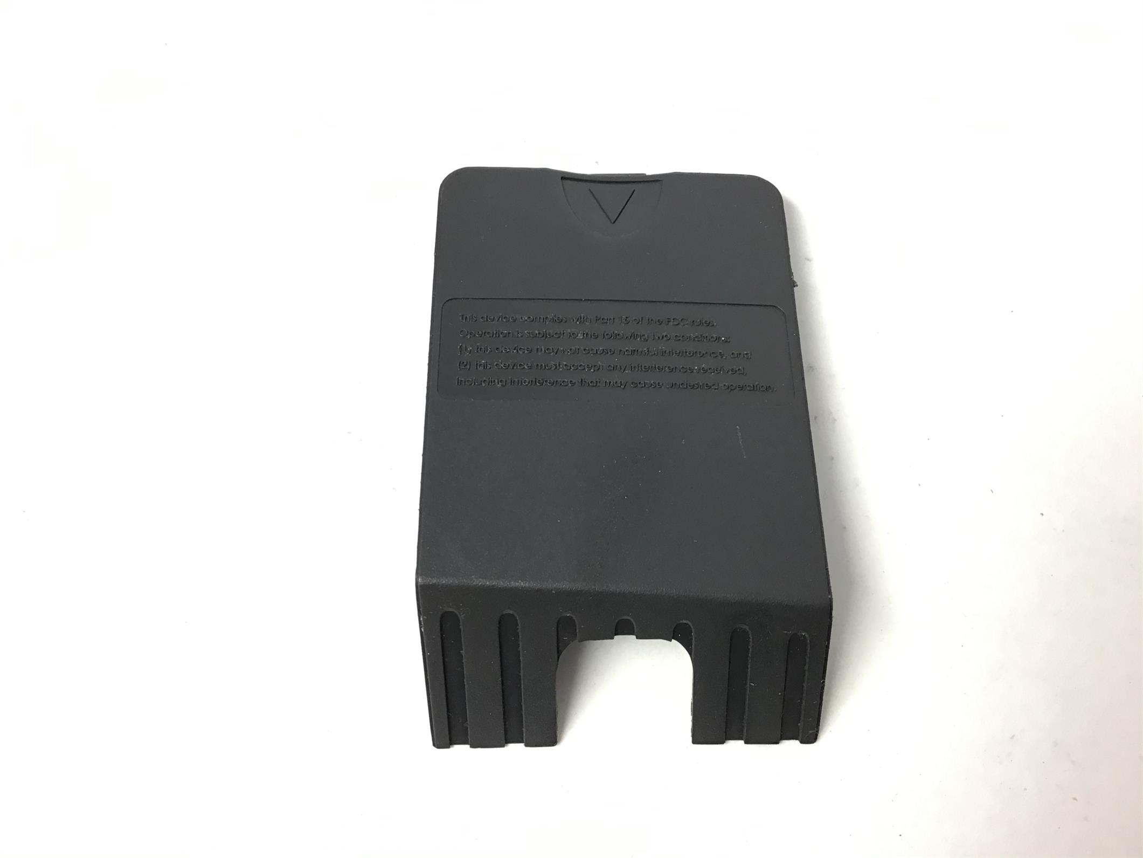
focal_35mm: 31
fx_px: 1024
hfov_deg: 58.3
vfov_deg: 45.4
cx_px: 572
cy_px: 429
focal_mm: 3.3
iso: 64
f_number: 2.4
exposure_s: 1/33
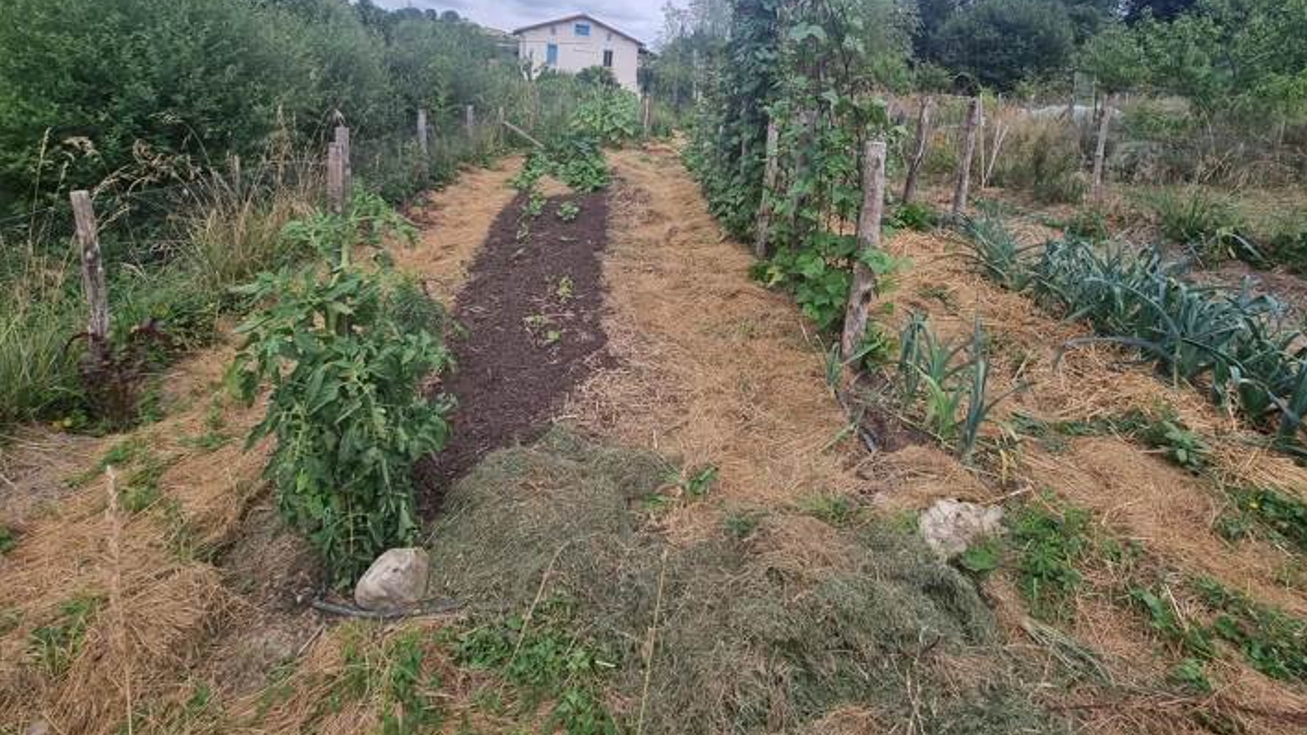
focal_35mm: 16
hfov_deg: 99.3
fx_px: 554
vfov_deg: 64.1
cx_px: 679
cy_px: 207
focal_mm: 2.2
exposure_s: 1/1472
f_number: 2.2
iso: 50
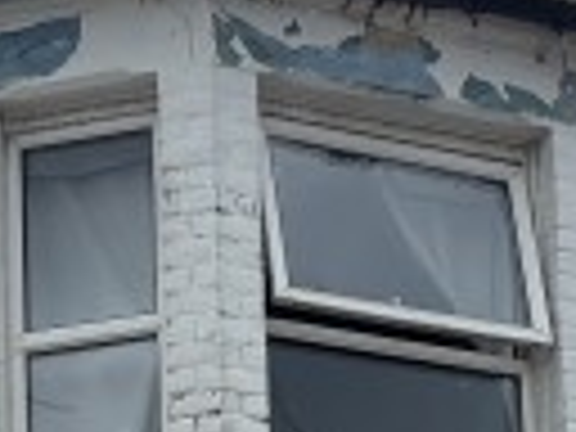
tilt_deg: +13.3
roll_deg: +1.7
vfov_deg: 7.5
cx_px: 202
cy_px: 824
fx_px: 3195
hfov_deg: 10.3
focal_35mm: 192
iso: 80
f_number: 1.78
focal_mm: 6.76
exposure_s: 1/3953
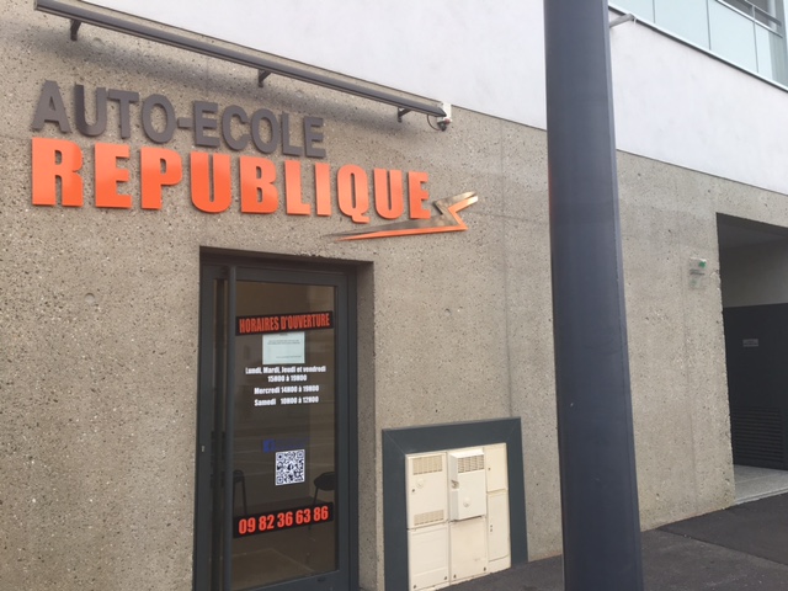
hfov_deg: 61.7
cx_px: 394
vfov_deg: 48.2
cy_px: 296
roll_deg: -0.2
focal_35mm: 29
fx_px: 660
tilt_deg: +8.5
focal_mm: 4.15
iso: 25
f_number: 2.2
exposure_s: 1/168
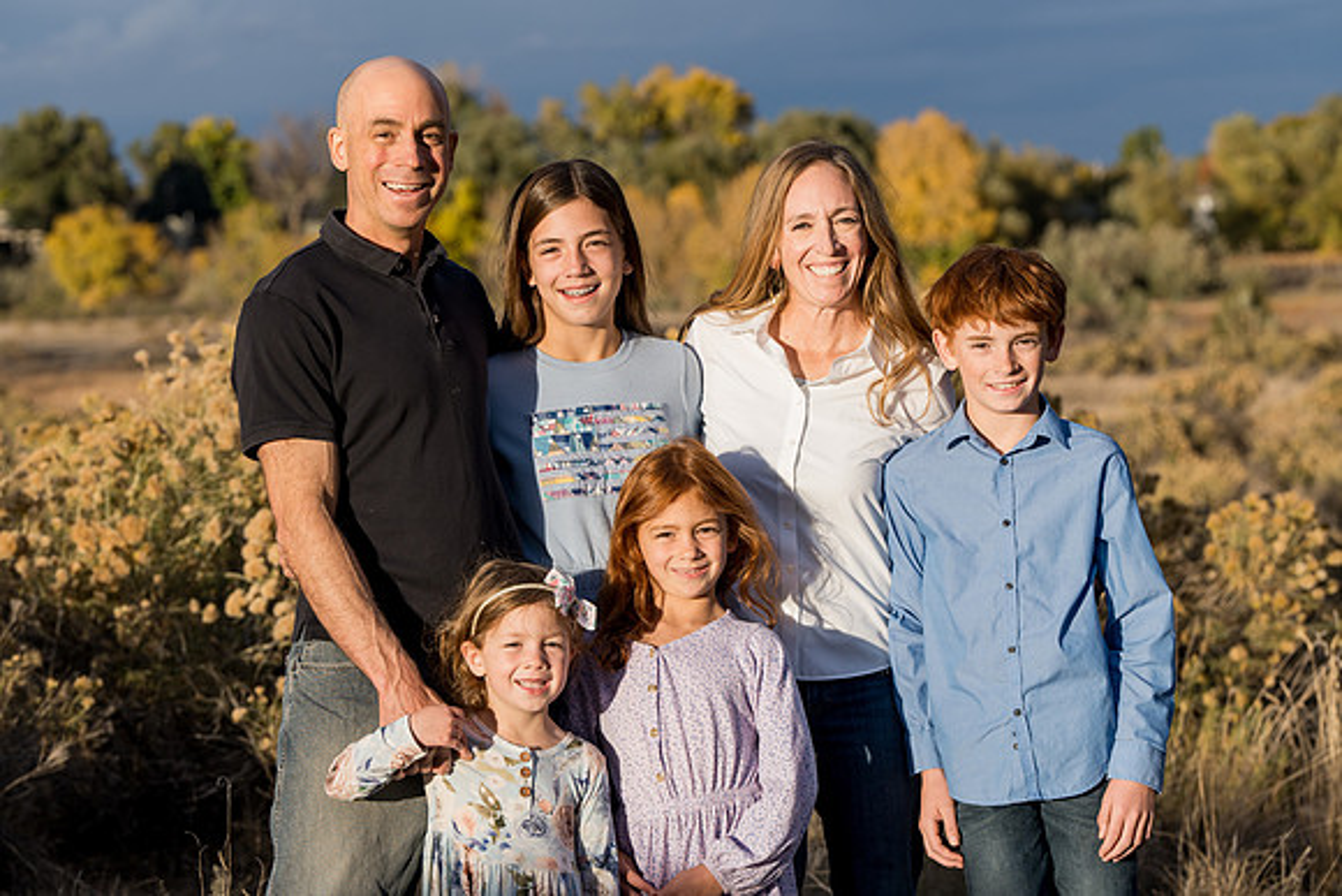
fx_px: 4549
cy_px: 448
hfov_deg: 16.8
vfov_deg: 11.2
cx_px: 671
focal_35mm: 122
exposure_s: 1/320
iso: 320
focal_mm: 122
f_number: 6.3
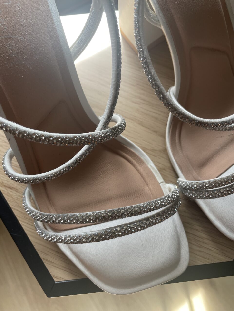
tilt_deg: -74.1
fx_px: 234
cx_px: 117
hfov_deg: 53.1
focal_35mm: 26
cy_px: 156
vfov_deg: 67.3
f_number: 1.6
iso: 50
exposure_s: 1/121
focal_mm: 4.2
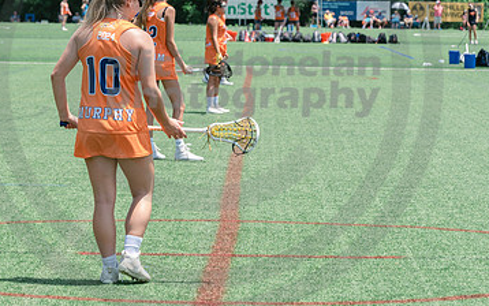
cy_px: 79
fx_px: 2640
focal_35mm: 198
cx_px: 201
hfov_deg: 10.6
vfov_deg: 6.6
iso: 400
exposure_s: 1/800
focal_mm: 120
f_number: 7.1
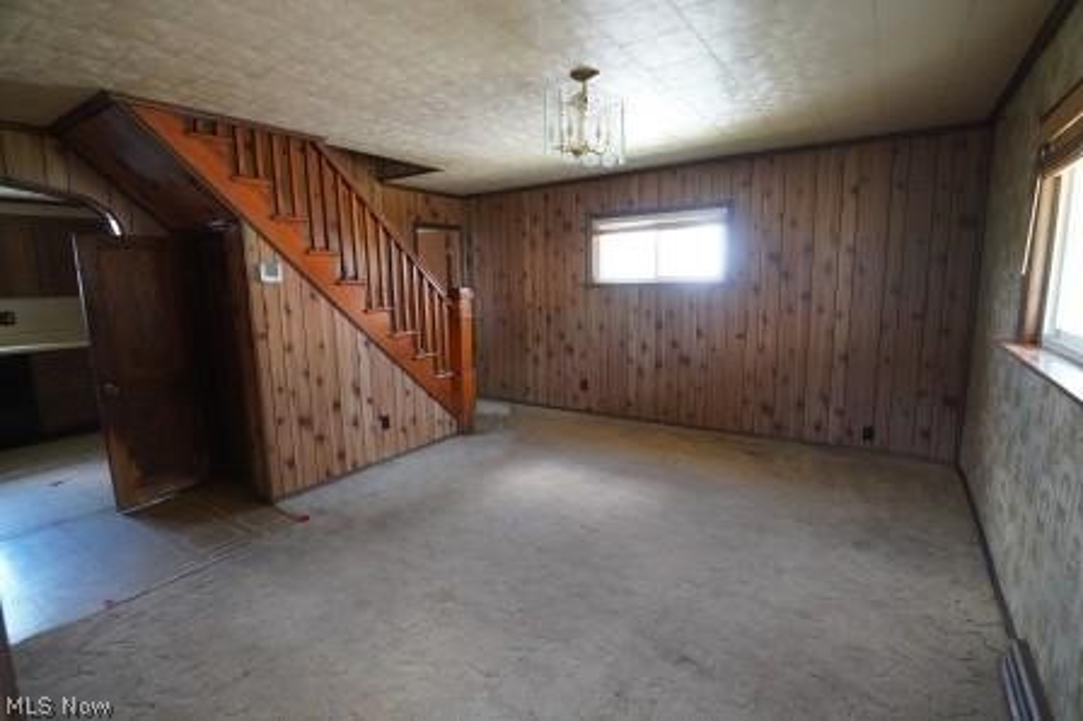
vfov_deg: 72.0
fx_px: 496
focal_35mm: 16
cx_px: 542
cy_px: 360
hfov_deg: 95.0
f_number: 2.8
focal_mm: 11
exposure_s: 1/160
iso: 2500
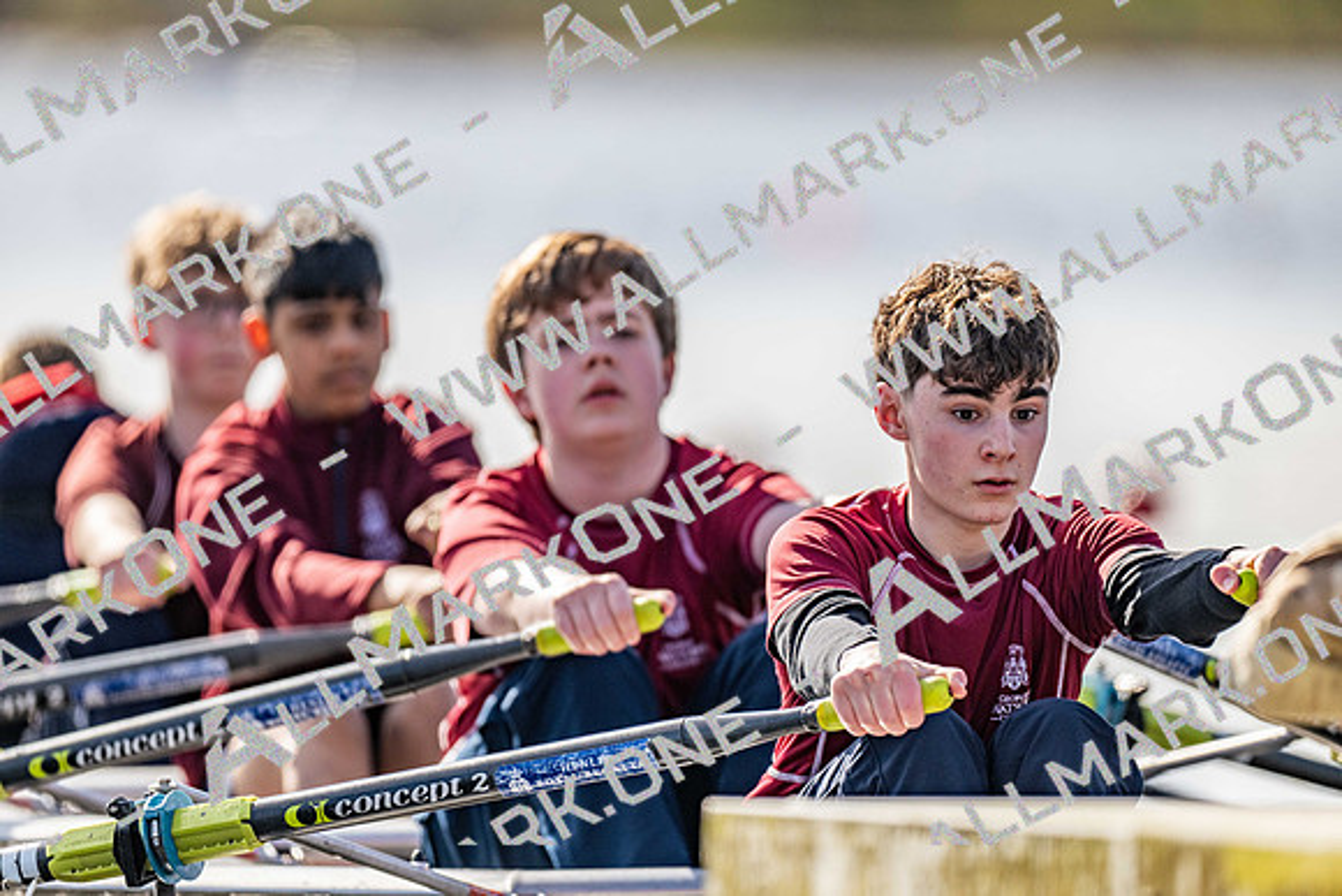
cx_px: 671
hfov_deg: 3.4
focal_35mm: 600
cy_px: 448
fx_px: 22371
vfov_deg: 2.3
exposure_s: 1/5000
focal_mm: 600
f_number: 4
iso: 500
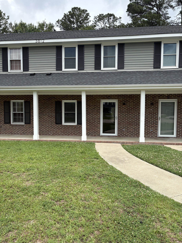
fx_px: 182
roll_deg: +0.0
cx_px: 91
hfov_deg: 53.1
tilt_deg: -2.5
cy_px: 122
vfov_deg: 67.3
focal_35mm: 26
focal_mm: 5.96
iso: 50
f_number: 1.6
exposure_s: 1/2451
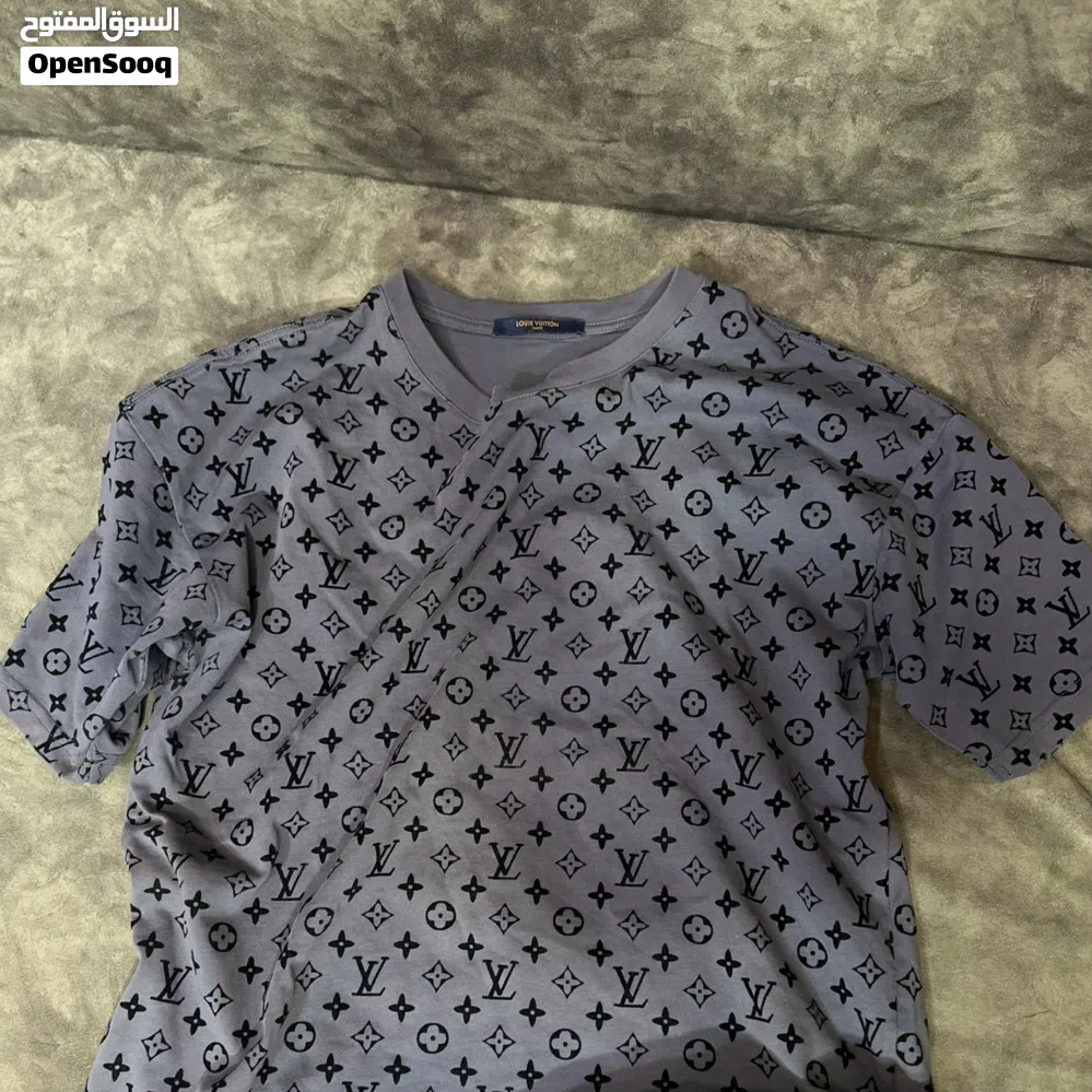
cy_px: 726
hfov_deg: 55.6
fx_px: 1035
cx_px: 553
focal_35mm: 29
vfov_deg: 54.5
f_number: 1.78
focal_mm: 6.86
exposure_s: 1/50
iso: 640
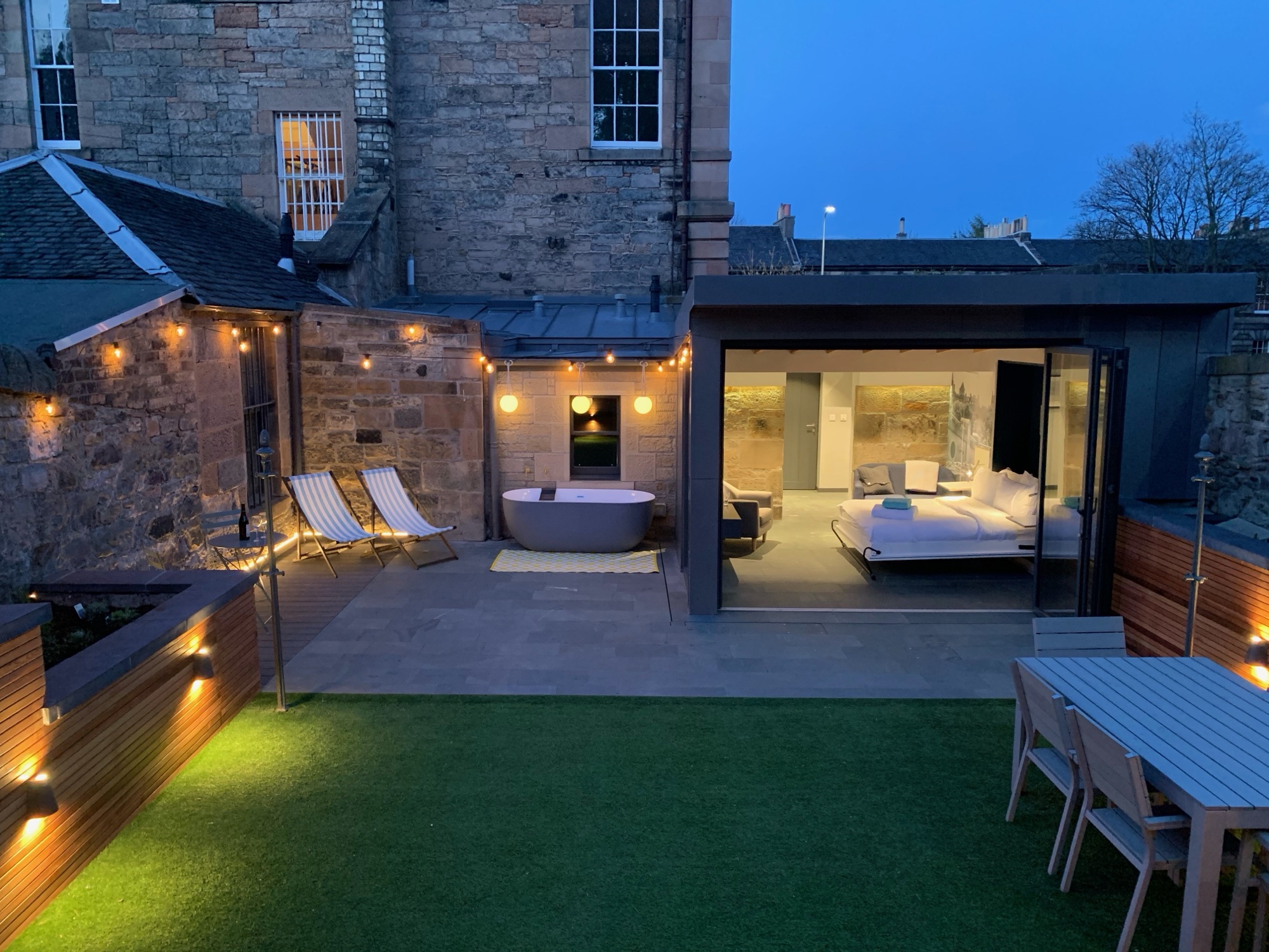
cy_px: 476
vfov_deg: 53.1
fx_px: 953
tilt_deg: -10.3
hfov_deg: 67.3
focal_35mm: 26
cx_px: 634
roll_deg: -0.3
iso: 500
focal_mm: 4.25
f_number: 1.8
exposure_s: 1/25
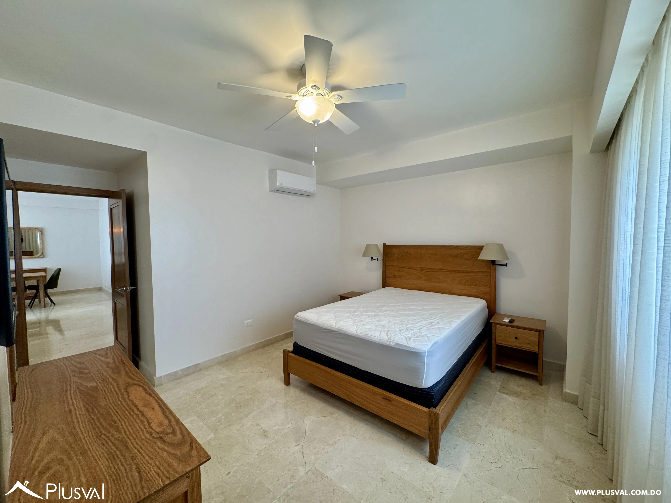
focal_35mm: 14
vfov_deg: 85.7
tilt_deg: -2.4
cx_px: 336
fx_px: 271
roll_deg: +0.4
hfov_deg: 102.1
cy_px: 252
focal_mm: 2.22
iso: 160
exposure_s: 1/120
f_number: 2.2
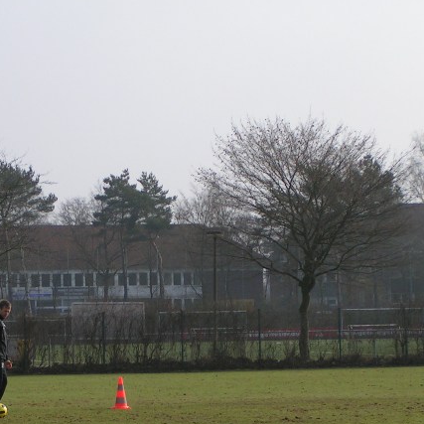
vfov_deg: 10.7
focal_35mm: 164
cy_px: 256
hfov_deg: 10.6
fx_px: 2273
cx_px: 123
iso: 50
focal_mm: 15.2
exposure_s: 1/1000
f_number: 3.5
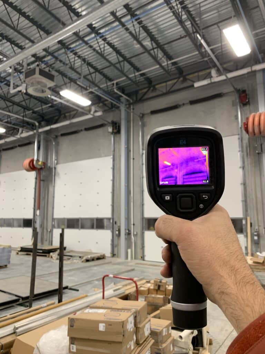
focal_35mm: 26
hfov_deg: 53.1
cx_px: 132
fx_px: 265
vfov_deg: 67.3
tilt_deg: +11.0
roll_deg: +0.1
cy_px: 177
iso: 100
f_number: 1.8
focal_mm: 4.25
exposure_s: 1/69
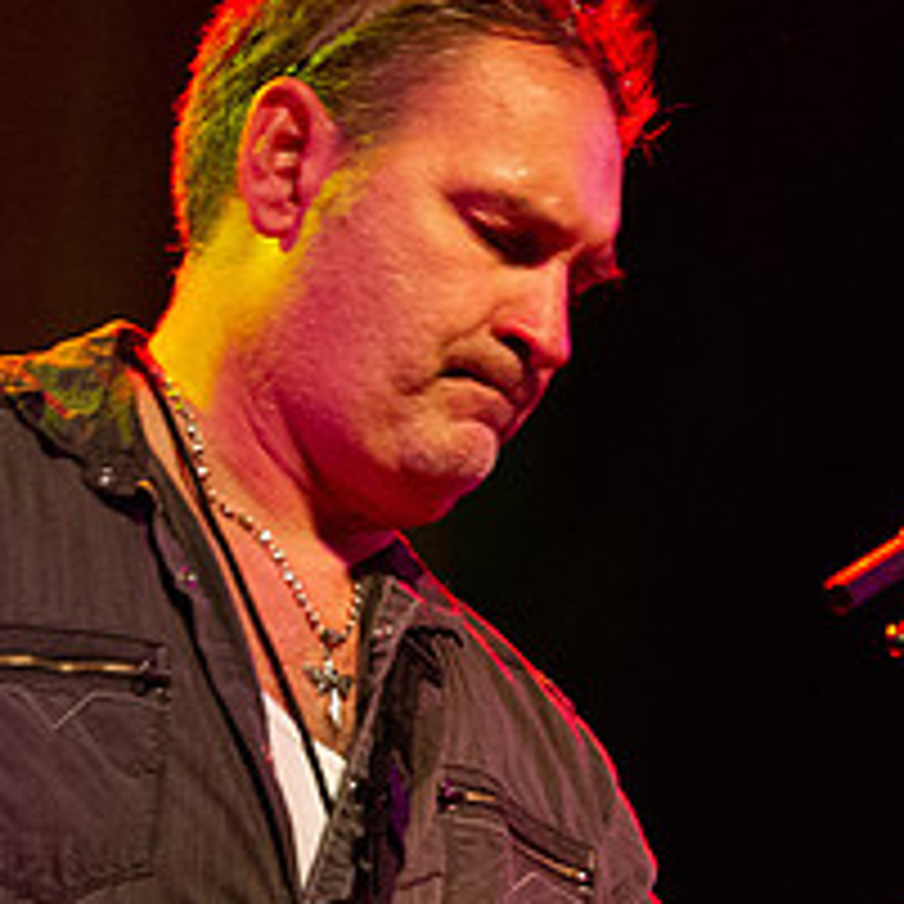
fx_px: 10991
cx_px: 134
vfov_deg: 4.7
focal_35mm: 372
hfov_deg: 4.7
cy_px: 819
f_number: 7.1
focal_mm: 130
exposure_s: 1/100
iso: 8000
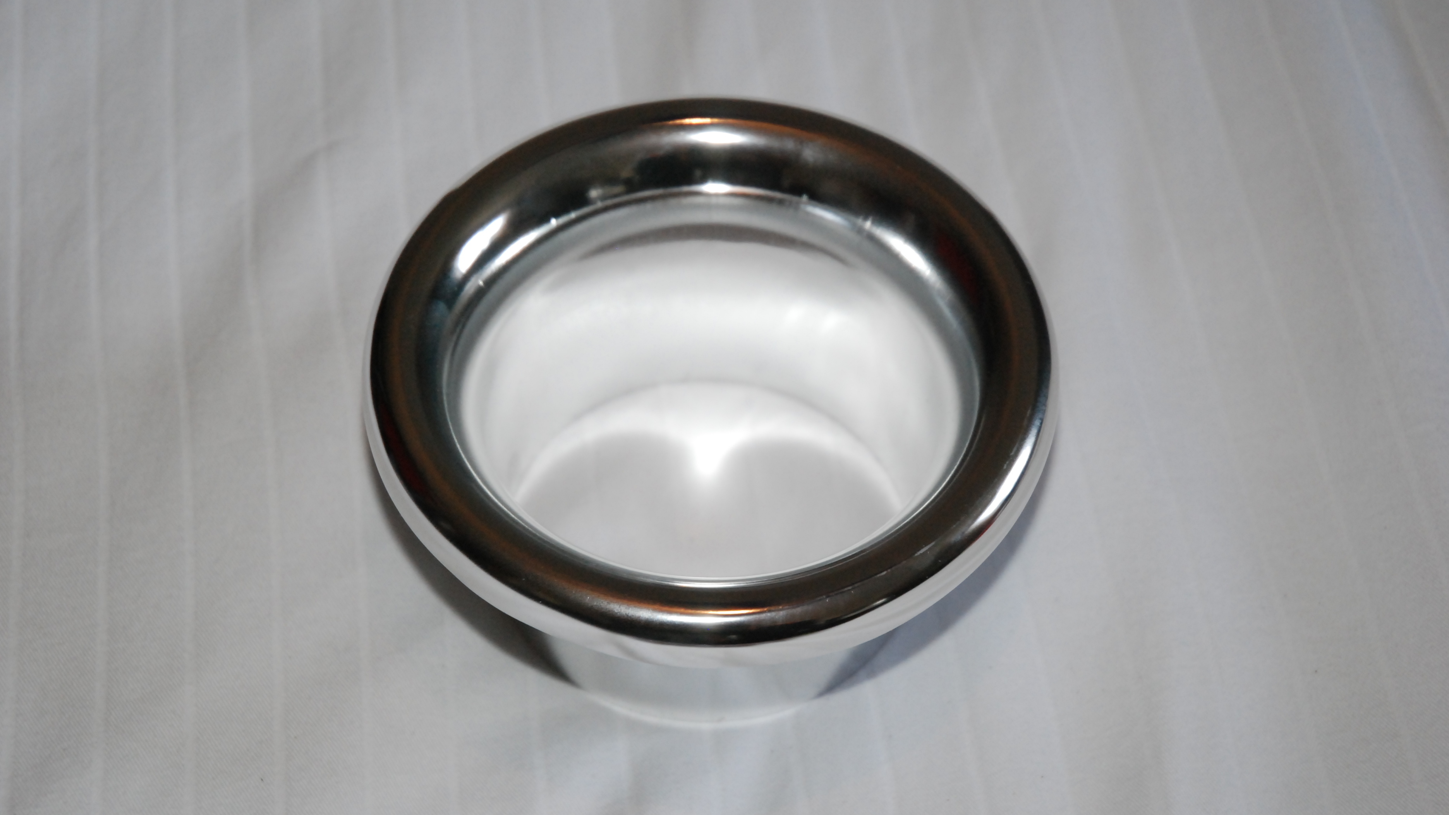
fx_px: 3440
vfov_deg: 13.5
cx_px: 700
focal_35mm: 90
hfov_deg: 23.8
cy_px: 382
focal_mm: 55
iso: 800
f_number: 5
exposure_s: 1/60
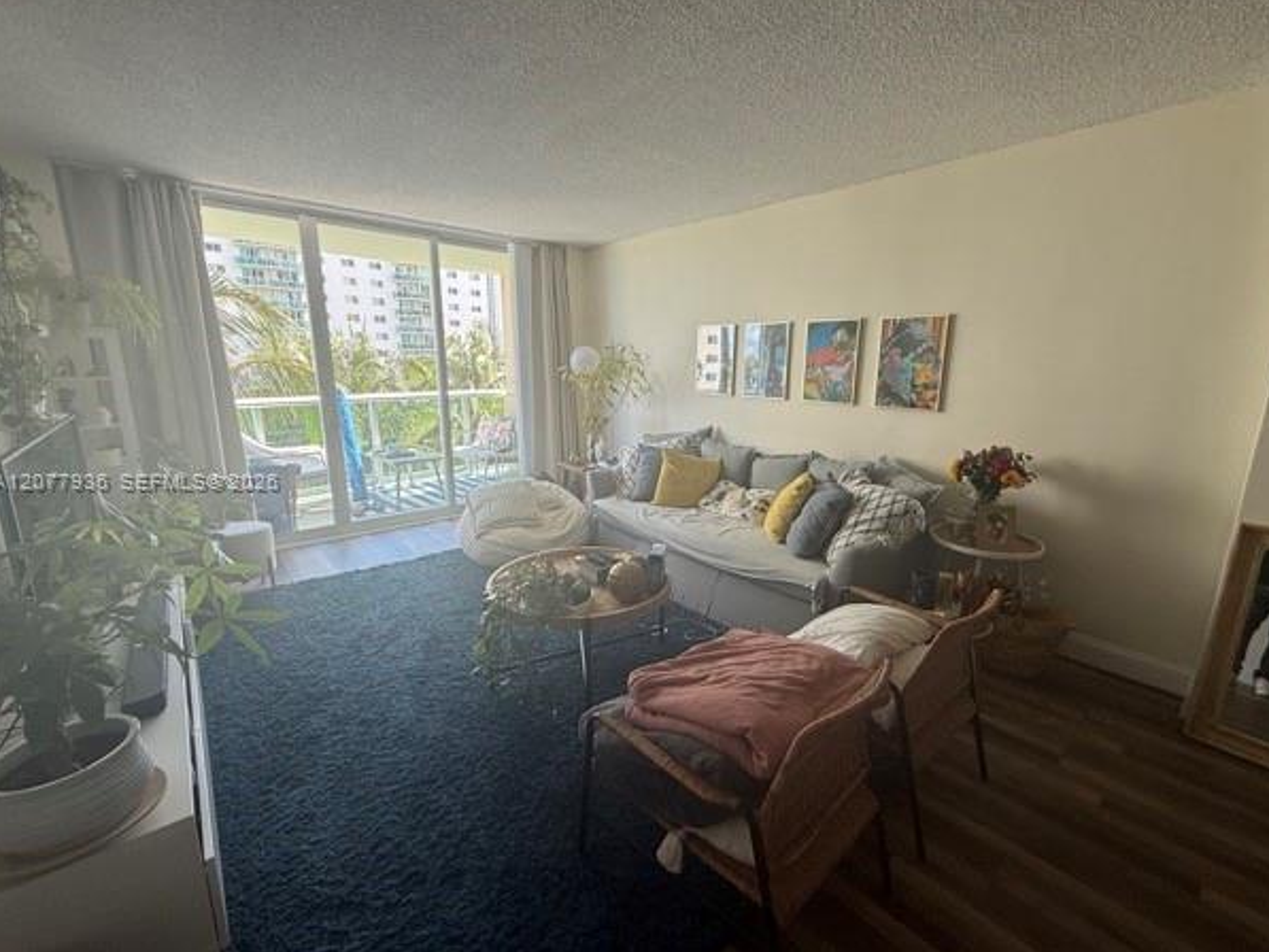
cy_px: 482
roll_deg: -0.7
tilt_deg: -11.3
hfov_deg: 98.1
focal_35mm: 15
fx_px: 550
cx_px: 667
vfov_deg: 81.8
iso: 50
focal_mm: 2.22
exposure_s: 1/99
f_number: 2.2
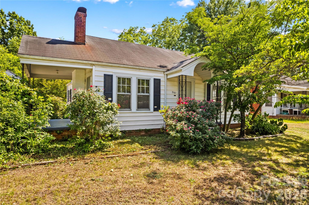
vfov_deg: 57.2
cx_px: 154
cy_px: 102
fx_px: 189
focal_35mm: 22
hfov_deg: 78.6
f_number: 2.8
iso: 100
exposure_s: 1/500
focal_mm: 8.38
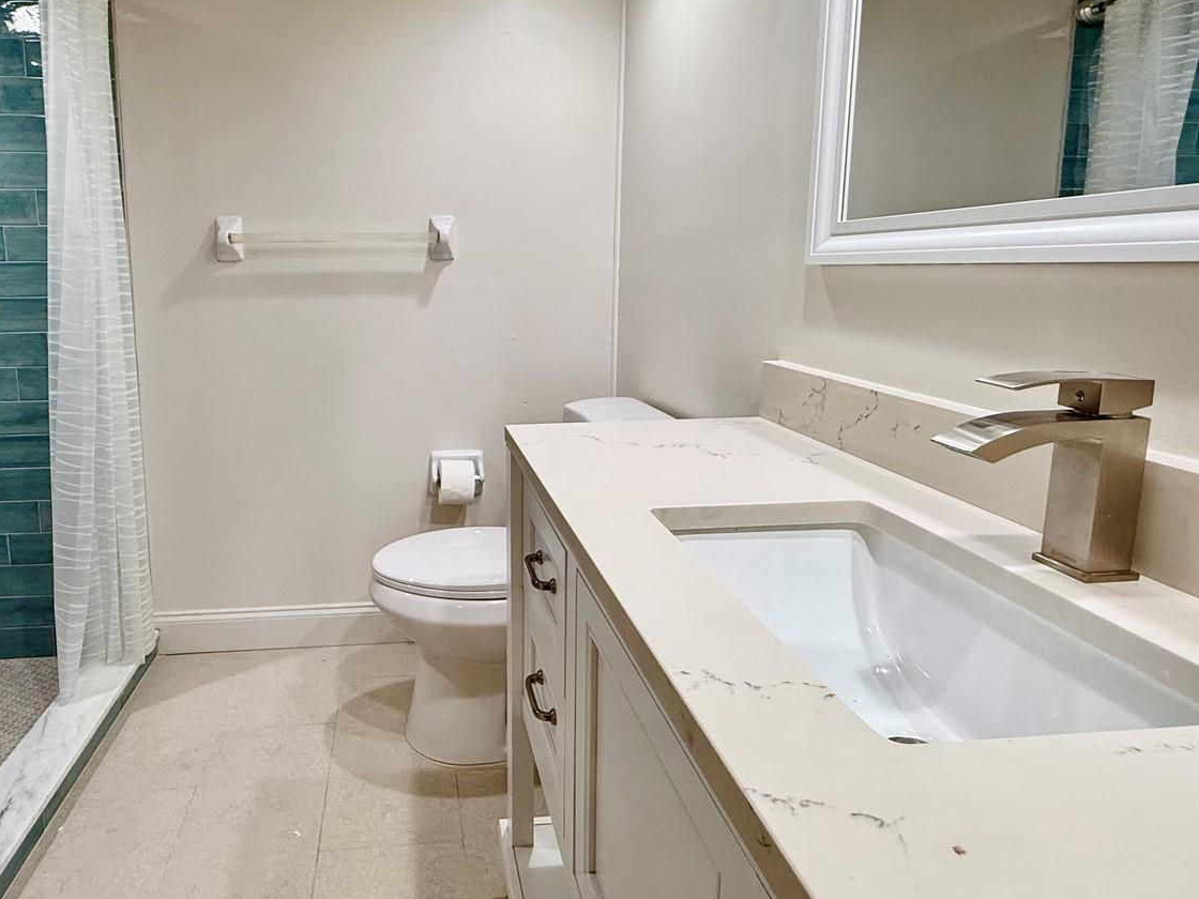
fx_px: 693
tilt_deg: -7.0
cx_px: 459
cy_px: 363
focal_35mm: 20
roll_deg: +0.1
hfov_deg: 80.4
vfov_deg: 65.4
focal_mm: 2.22
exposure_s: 1/120
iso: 160
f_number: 2.2
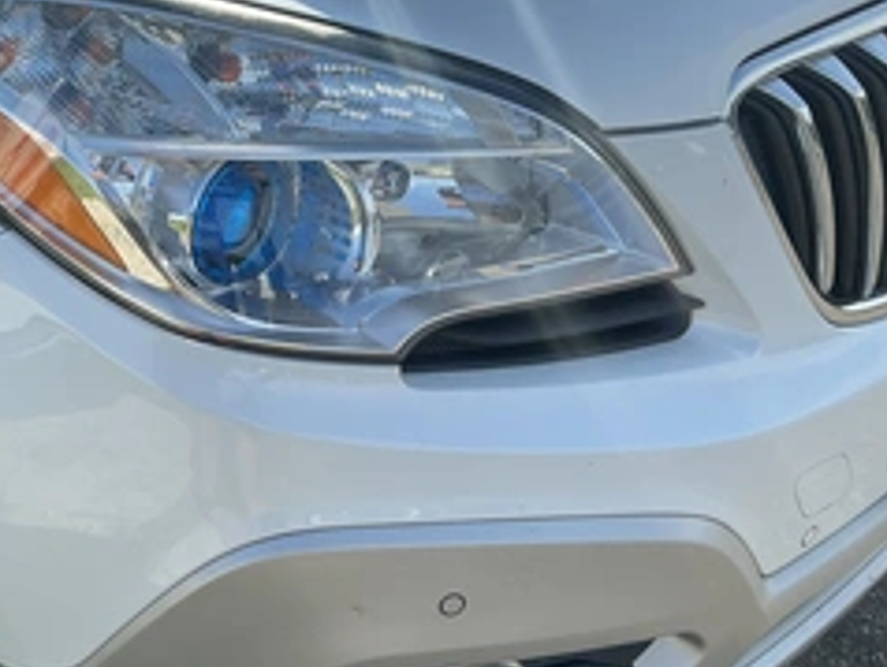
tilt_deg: -35.2
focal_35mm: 47
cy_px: 395
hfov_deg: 39.0
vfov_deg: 30.9
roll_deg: +2.4
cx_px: 186
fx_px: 1206
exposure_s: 1/1015
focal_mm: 3
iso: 25
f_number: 1.8
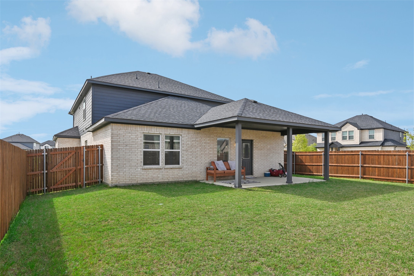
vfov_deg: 59.5
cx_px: 207
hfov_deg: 81.2
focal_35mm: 21
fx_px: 241
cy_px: 138
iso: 400
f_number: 8
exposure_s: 1/1000
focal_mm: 21
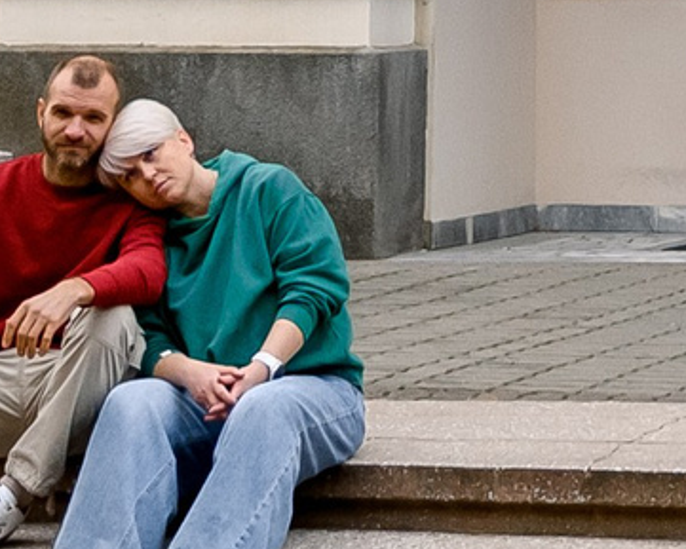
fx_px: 4630
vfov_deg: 6.5
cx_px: 1174
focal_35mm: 228
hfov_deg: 8.2
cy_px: -610
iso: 1600
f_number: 2.8
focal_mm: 32
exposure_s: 1/2000
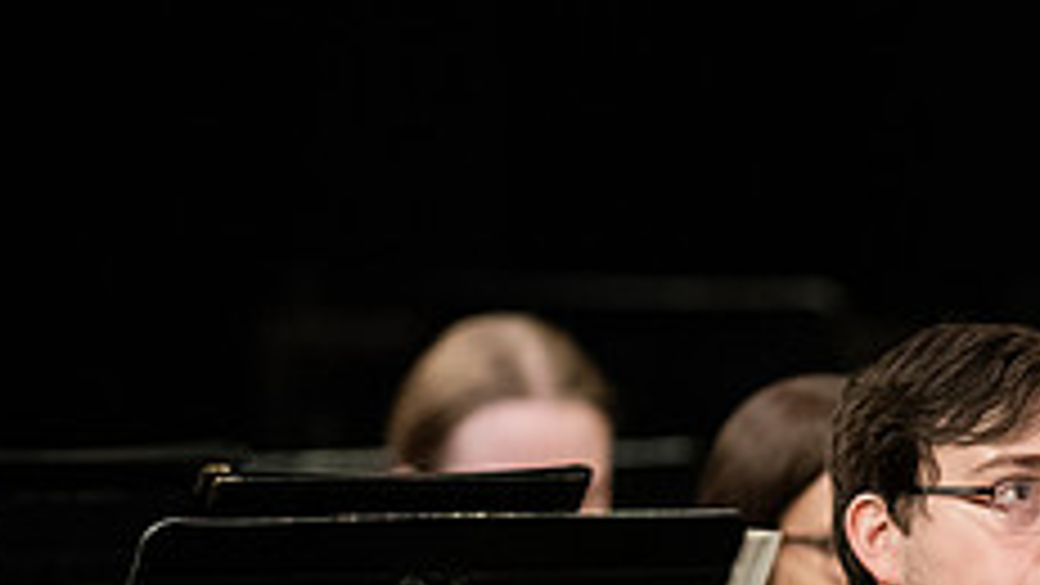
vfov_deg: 1.5
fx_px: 21760
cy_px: 781
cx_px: 1022
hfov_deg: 2.7
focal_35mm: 789
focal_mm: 300
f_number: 2.8
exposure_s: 1/250
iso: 4000
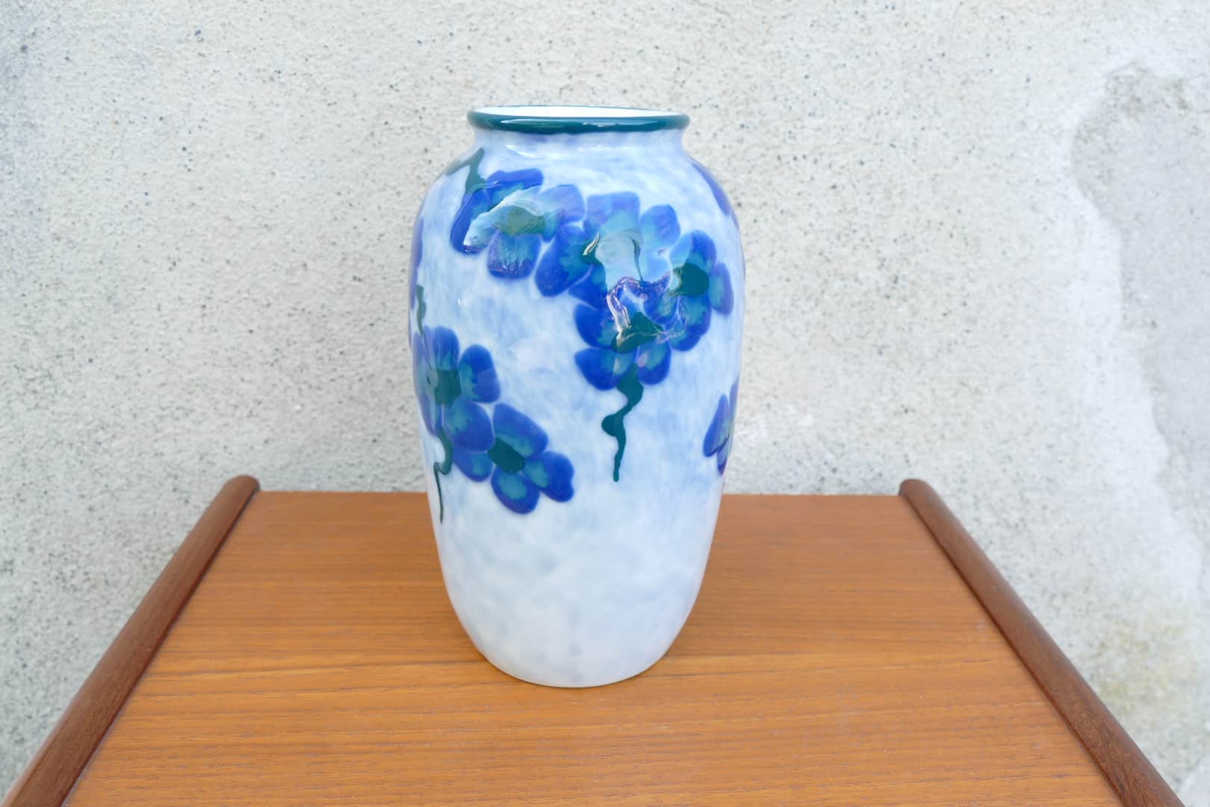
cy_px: 404
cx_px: 605
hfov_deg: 58.7
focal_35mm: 32
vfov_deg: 41.1
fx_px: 1075
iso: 125
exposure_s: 1/125
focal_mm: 11.6
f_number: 3
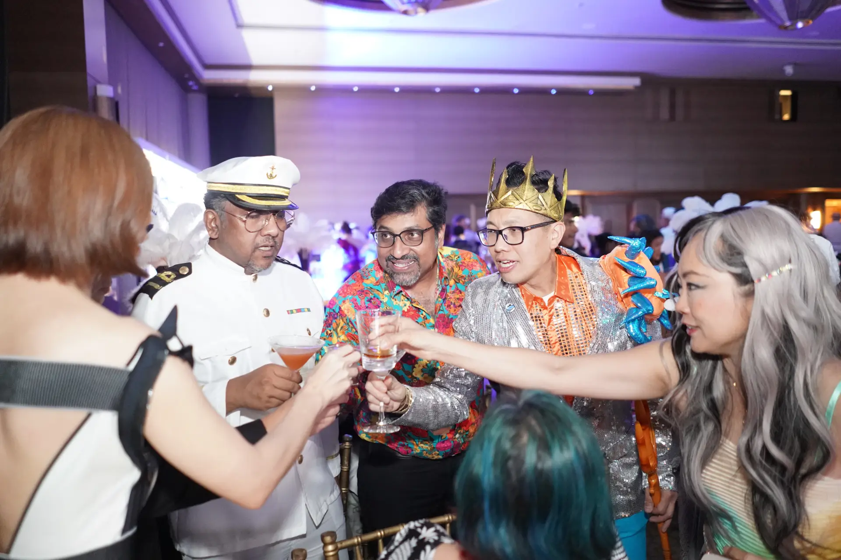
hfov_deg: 65.5
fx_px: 654
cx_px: 420
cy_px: 280
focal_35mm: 28
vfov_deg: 46.4
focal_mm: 28
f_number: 2
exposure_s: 1/100
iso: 6400
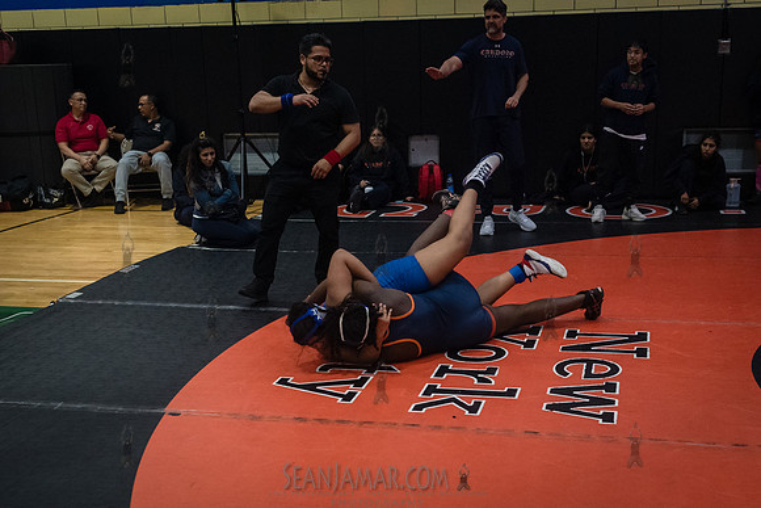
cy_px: 331
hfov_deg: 42.5
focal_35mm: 46
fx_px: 977
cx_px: 408
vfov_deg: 29.0
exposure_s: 1/800
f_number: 3.2
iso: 5000
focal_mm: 35
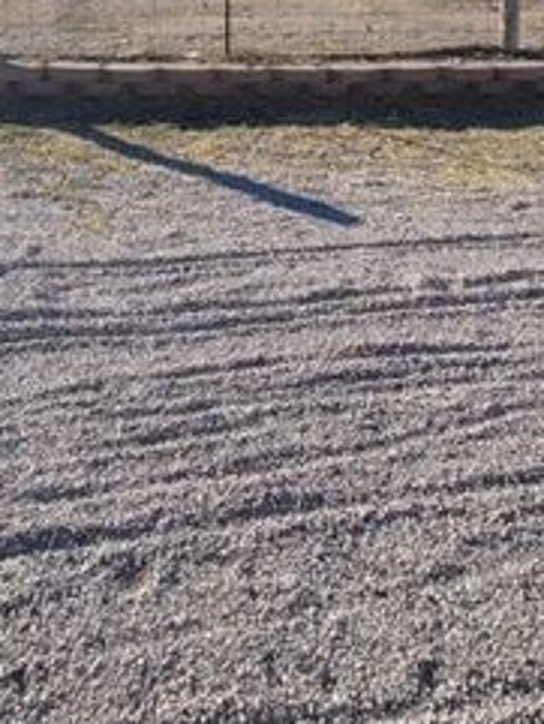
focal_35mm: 36
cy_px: -17
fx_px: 754
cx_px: 249
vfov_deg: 43.3
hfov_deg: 39.7
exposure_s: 1/2134
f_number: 2.2
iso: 64
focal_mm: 2.2
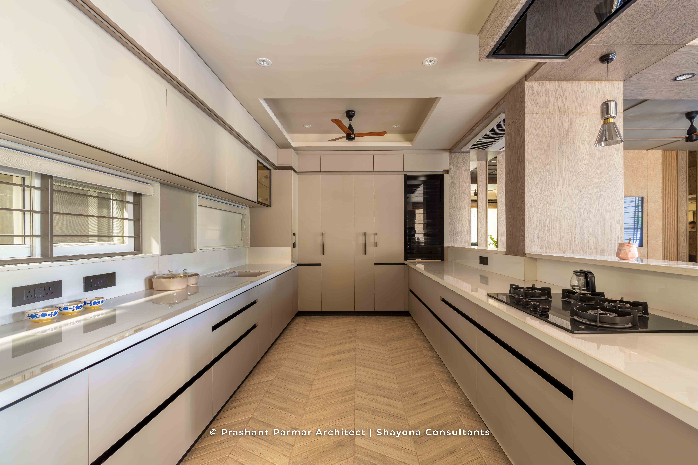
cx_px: 349
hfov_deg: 96.7
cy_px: 232
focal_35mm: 16
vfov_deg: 73.7
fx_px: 310
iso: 200
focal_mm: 16
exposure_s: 1
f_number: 9
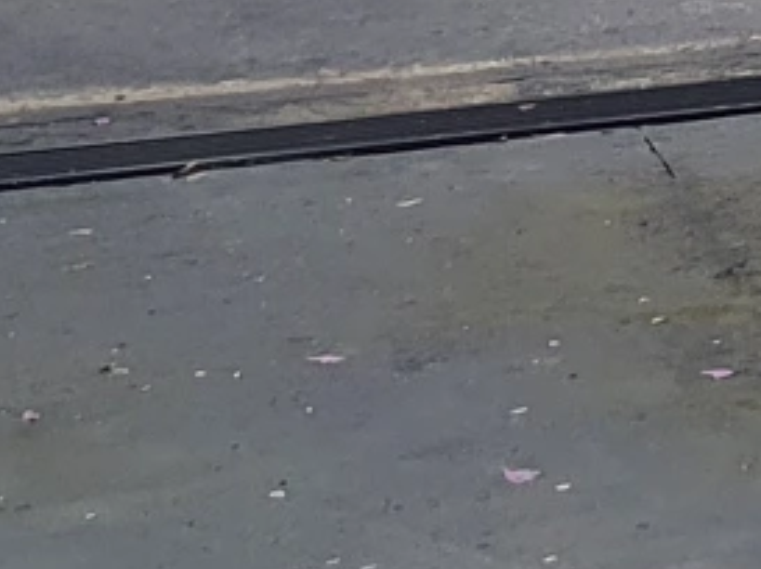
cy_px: -909
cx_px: 1461
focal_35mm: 169
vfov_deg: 7.9
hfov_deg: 10.8
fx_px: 3710
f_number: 1.8
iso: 50
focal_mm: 5.23
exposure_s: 1/1104
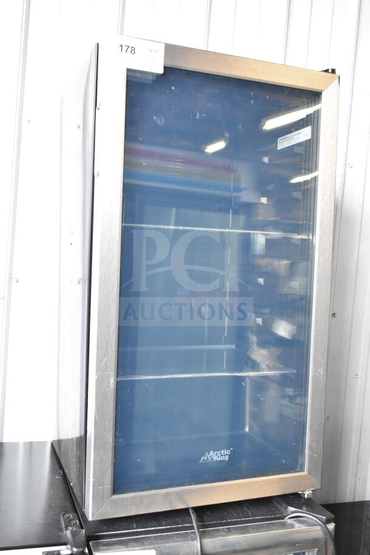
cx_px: 185
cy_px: 278
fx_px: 555
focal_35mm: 36
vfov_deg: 53.1
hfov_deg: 36.9
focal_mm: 24
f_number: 5
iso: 1600
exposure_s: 1/100
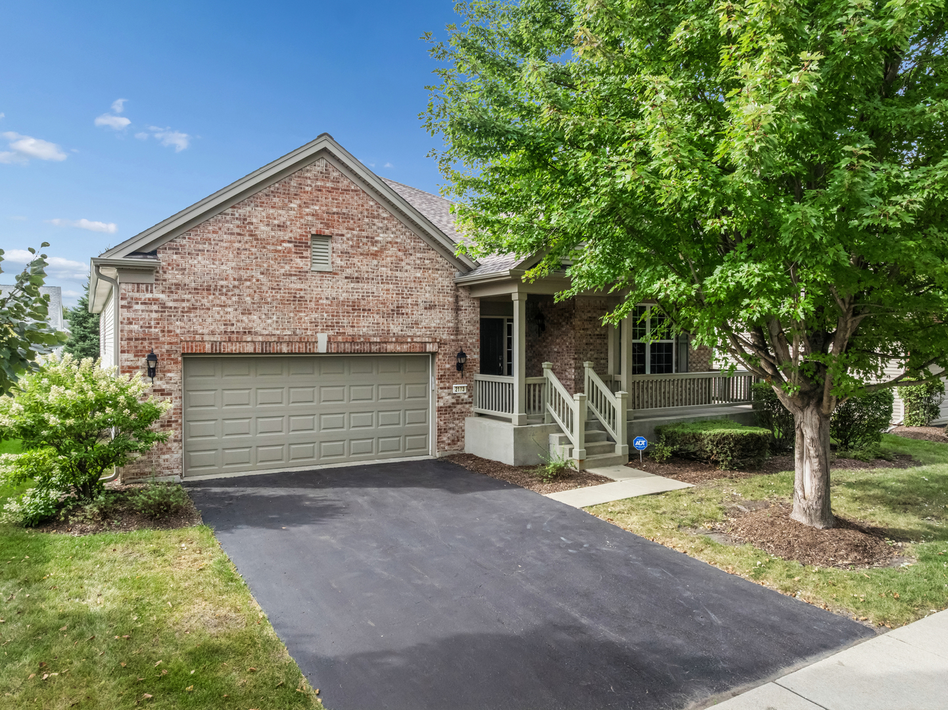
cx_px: 474
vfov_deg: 56.8
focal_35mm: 24
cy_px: 355
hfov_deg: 71.6
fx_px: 657
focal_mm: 12.3
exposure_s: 1/320
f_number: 8
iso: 200
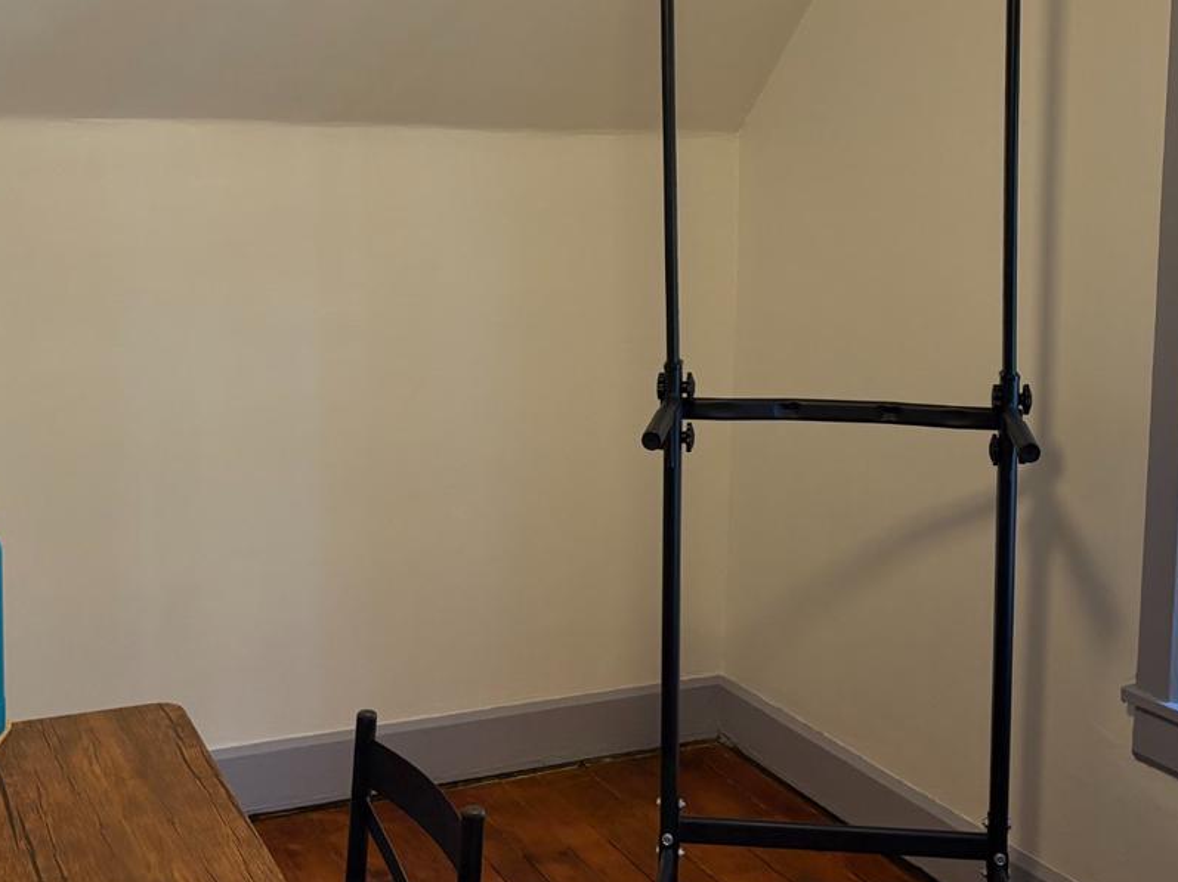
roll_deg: -1.4
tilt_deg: -4.4
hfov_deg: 40.4
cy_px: 253
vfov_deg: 30.5
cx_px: 644
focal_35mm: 47
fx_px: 1599
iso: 250
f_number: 1.6
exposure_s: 1/60
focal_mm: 5.96
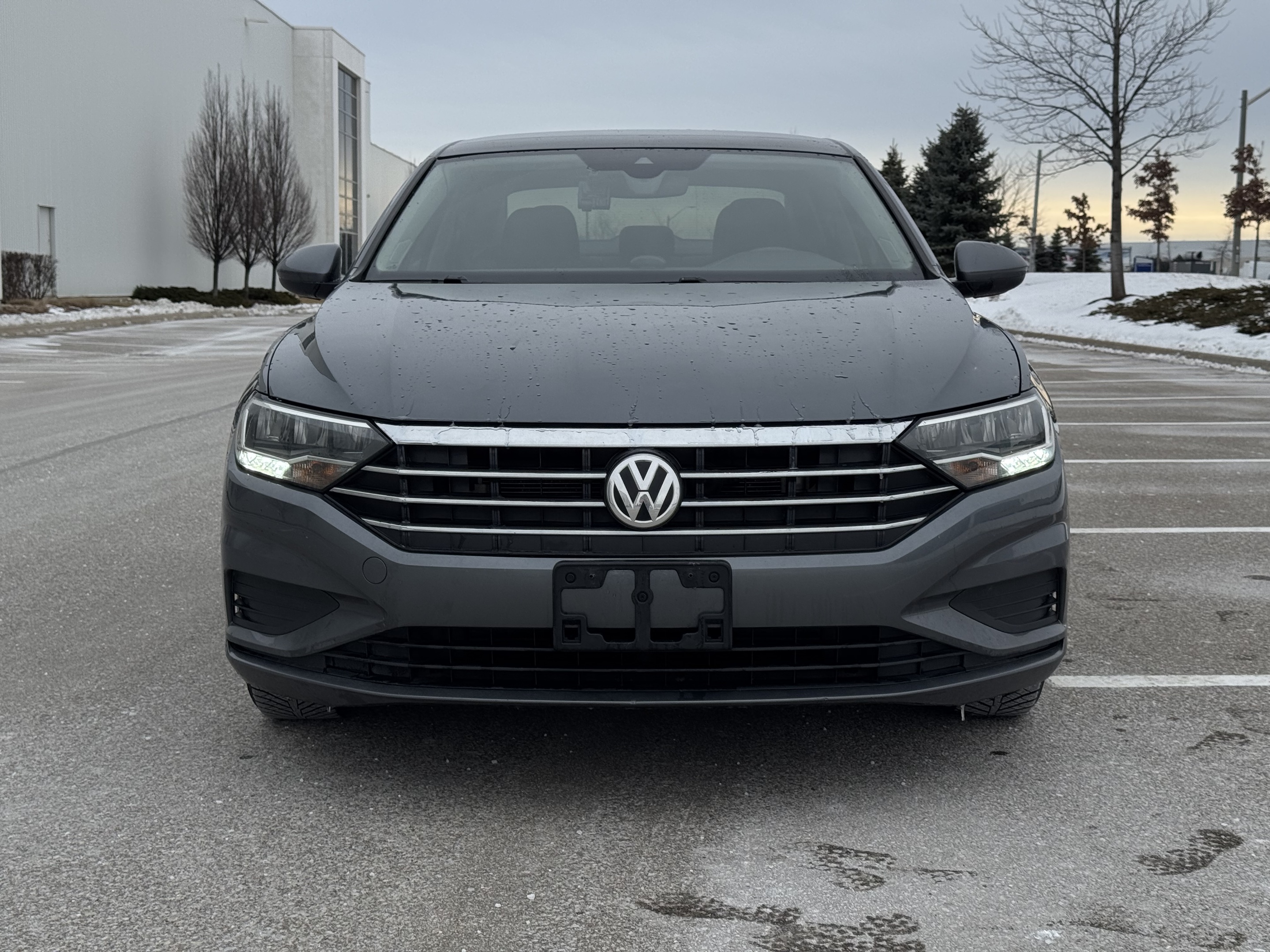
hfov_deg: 39.7
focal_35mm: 48
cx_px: 635
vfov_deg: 30.3
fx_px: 1761
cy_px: 476
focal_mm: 6.76
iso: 64
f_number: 1.78
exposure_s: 1/2833
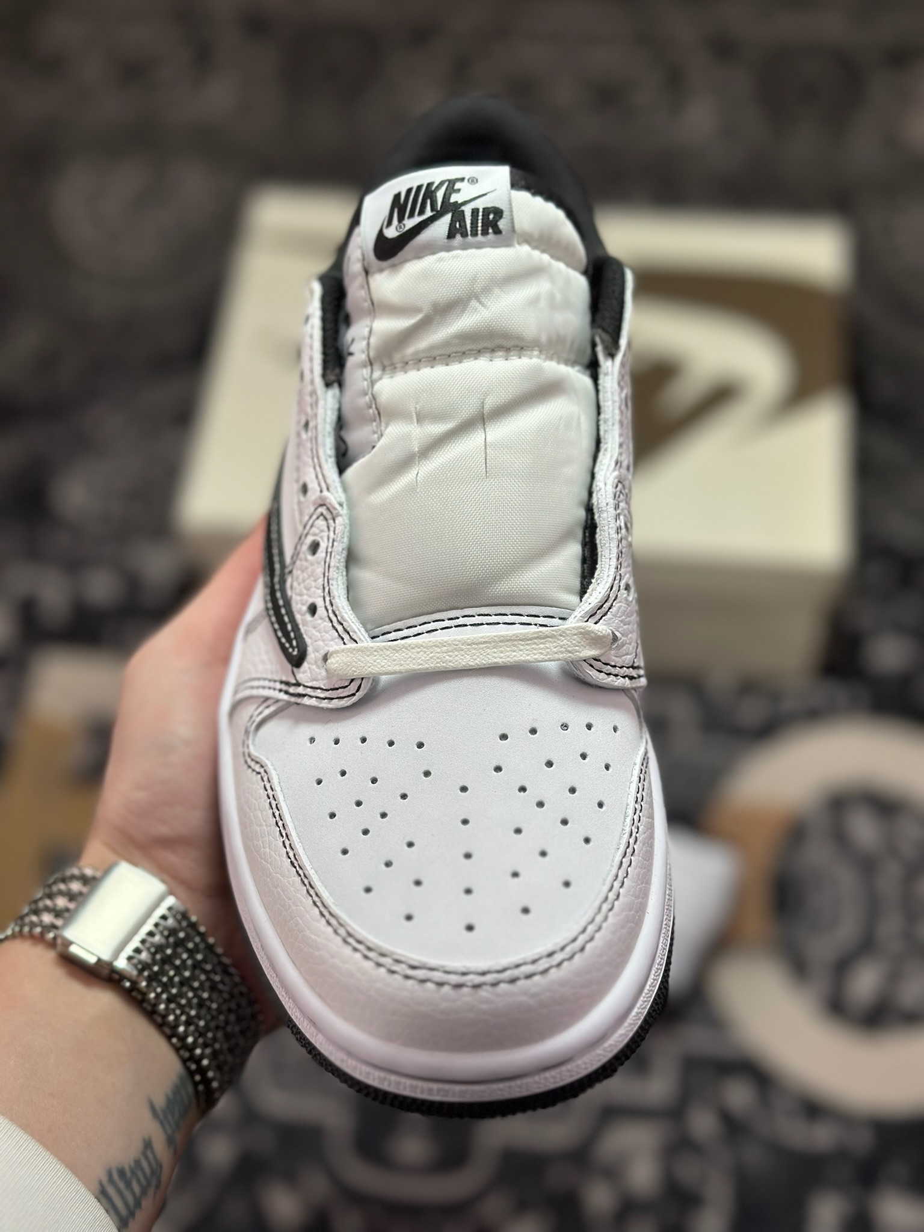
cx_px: 462
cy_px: 616
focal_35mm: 48
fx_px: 1708
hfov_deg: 30.3
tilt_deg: -55.8
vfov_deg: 39.7
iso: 80
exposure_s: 1/1880
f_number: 1.78
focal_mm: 6.86
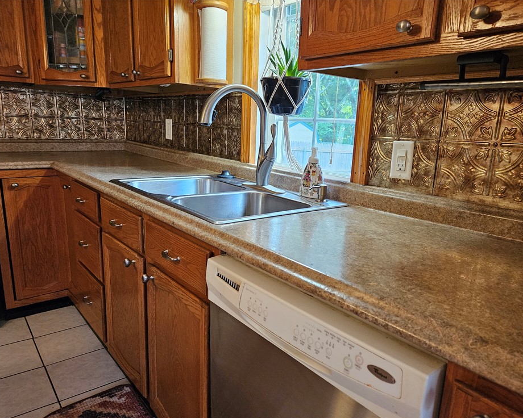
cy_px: 217
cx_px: 287
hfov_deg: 67.9
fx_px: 387
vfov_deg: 56.8
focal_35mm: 25
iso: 800
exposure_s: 1/120
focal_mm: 5.4
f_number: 1.8
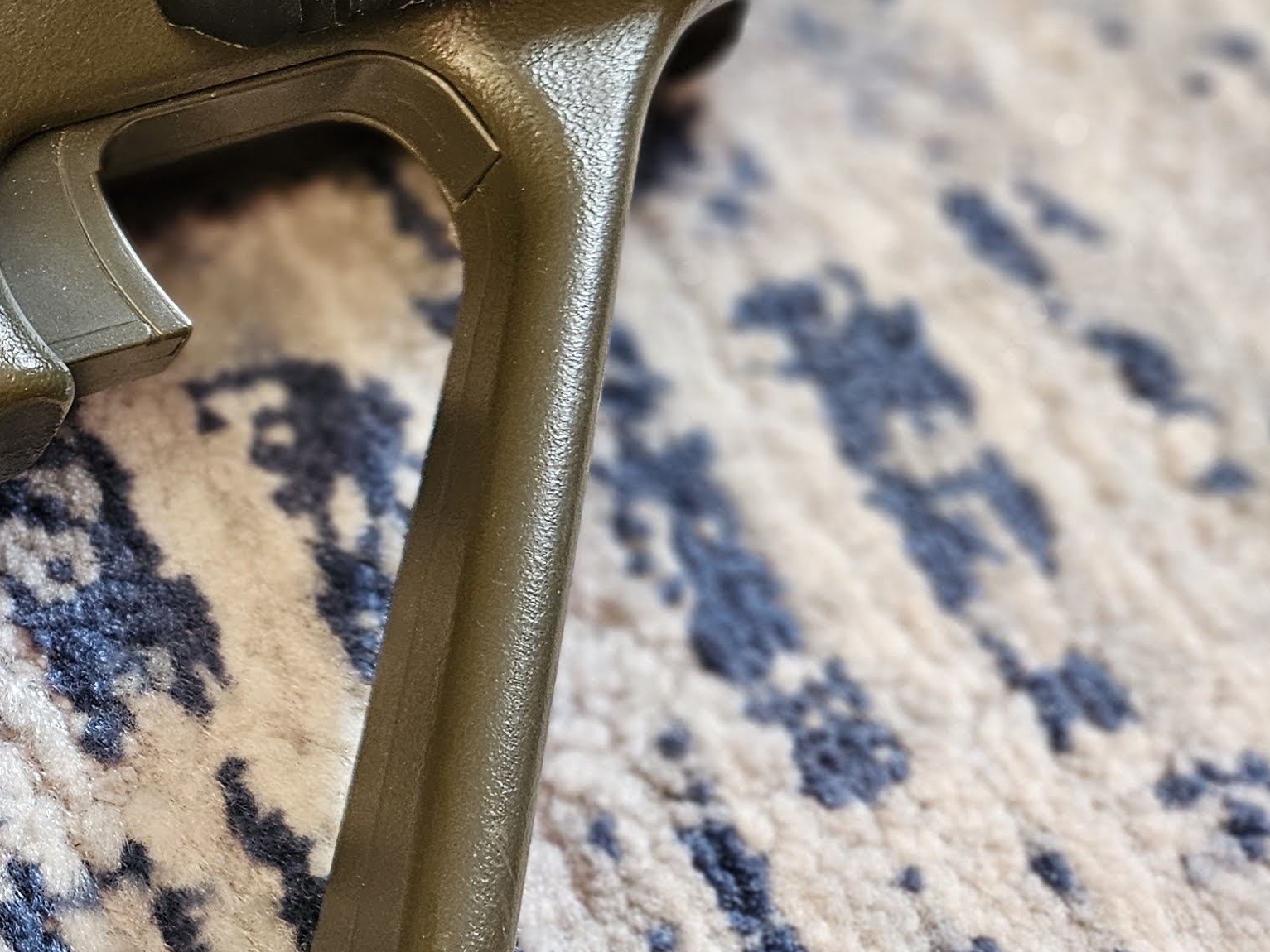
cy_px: 475
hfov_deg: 27.2
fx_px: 2201
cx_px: -369
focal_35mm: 60
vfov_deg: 24.4
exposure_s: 1/100
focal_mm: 5.4
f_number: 1.8
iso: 400
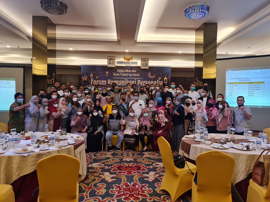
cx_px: 135
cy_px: 101
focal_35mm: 25
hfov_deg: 69.4
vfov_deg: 54.9
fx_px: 195
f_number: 1.8
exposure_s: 1/50
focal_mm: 7
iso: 250
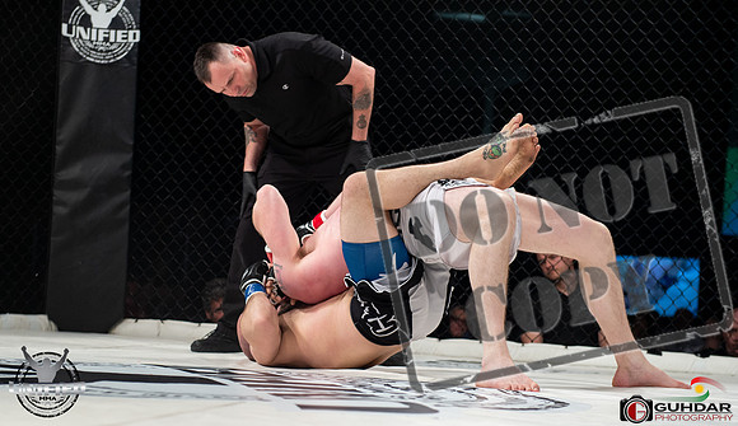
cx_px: 314
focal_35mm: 84
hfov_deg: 25.2
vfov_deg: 14.7
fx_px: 1646
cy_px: 281
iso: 1600
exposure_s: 1/500
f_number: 4
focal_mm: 70
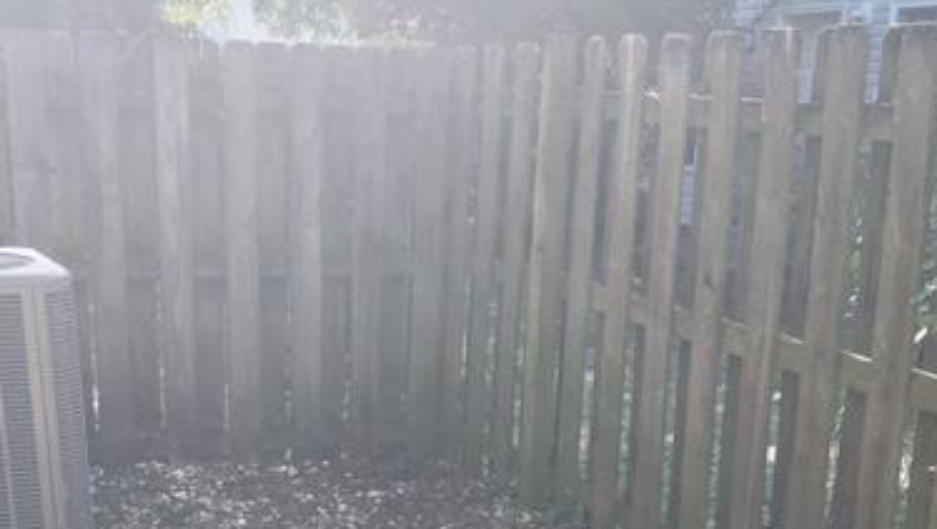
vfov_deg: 20.6
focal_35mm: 54
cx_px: 421
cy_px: 664
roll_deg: -2.1
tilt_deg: -20.1
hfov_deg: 38.4
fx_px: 1343
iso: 25
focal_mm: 4.15
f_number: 2.2
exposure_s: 1/331
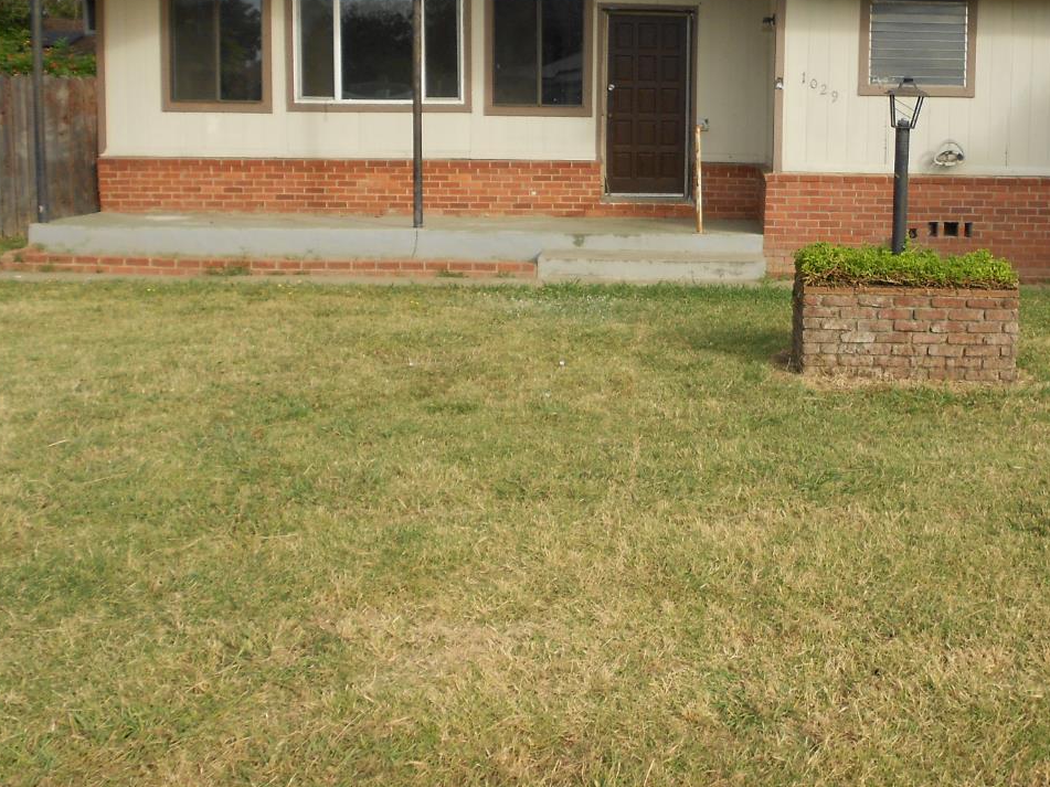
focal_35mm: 41
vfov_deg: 34.5
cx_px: 761
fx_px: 1243
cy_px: 216
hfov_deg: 44.6
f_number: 3.2
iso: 80
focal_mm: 4.6
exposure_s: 1/640
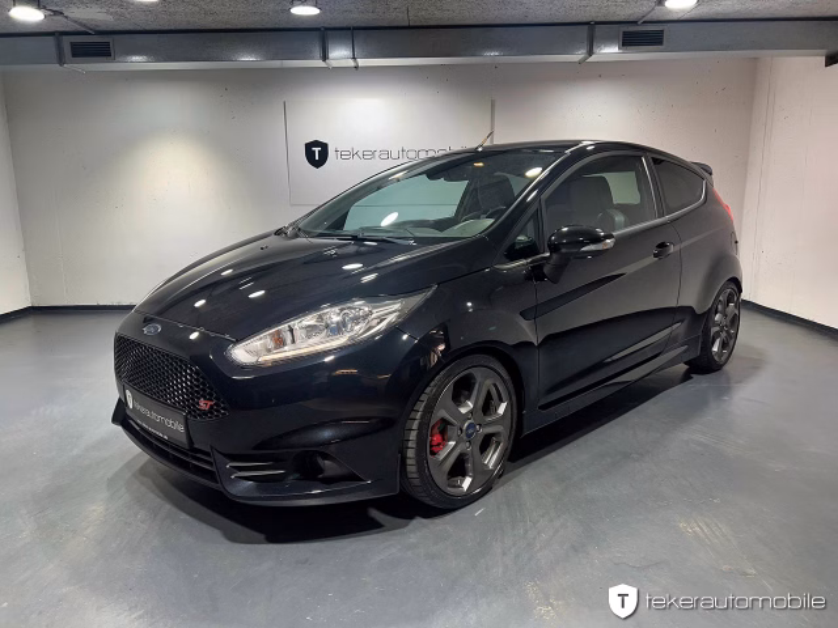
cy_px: 314
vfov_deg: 53.1
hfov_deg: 67.3
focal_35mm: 26
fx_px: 629
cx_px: 419
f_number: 1.5
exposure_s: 1/100
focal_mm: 5.7
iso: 64
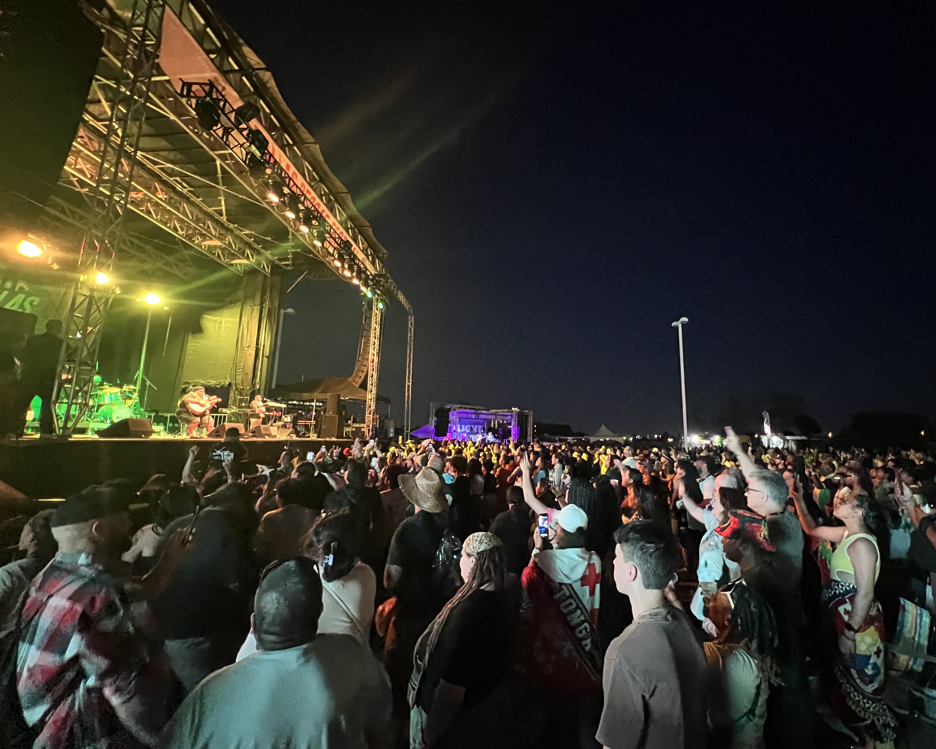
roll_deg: -0.9
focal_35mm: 14
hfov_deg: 100.4
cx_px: 511
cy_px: 370
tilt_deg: +7.8
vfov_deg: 88.0
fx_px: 388
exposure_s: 1/24
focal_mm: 1.57
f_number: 1.8
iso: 2000
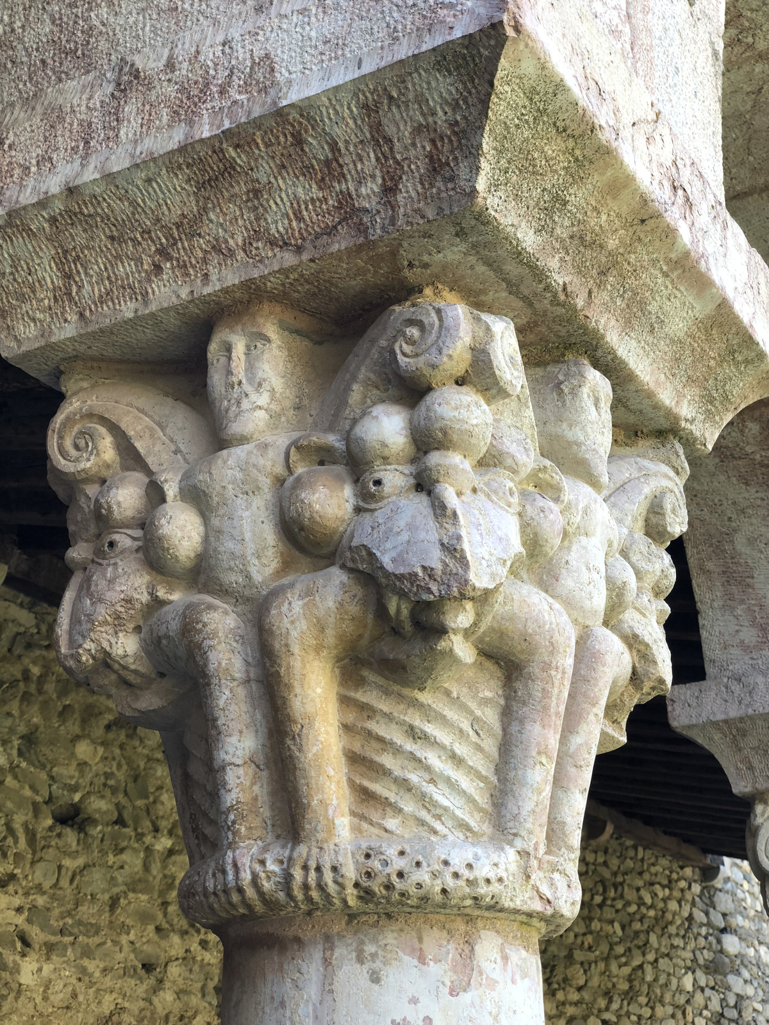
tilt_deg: +24.3
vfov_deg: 36.8
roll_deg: +1.1
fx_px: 1540
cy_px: 512
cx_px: 384
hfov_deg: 28.0
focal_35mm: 52
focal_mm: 6
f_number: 2.4
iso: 16
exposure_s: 1/60
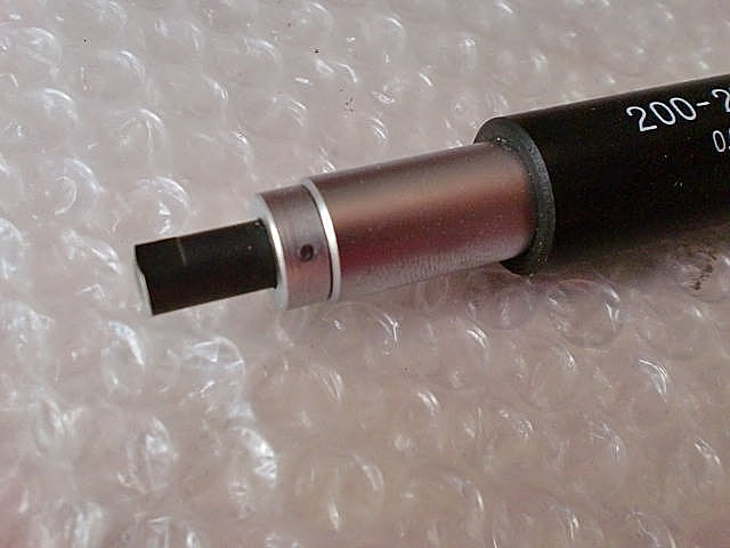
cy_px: 274
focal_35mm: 35
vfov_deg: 40.7
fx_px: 738
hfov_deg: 52.6
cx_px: 365
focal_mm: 6.3
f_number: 3.1
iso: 400
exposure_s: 1/60
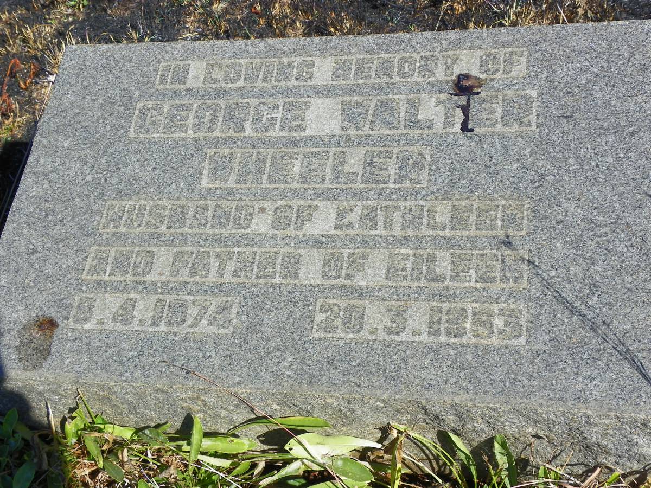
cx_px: 326
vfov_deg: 28.0
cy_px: 244
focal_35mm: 52
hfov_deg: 36.8
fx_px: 978
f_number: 5
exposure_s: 1/200
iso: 64
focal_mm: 9.2
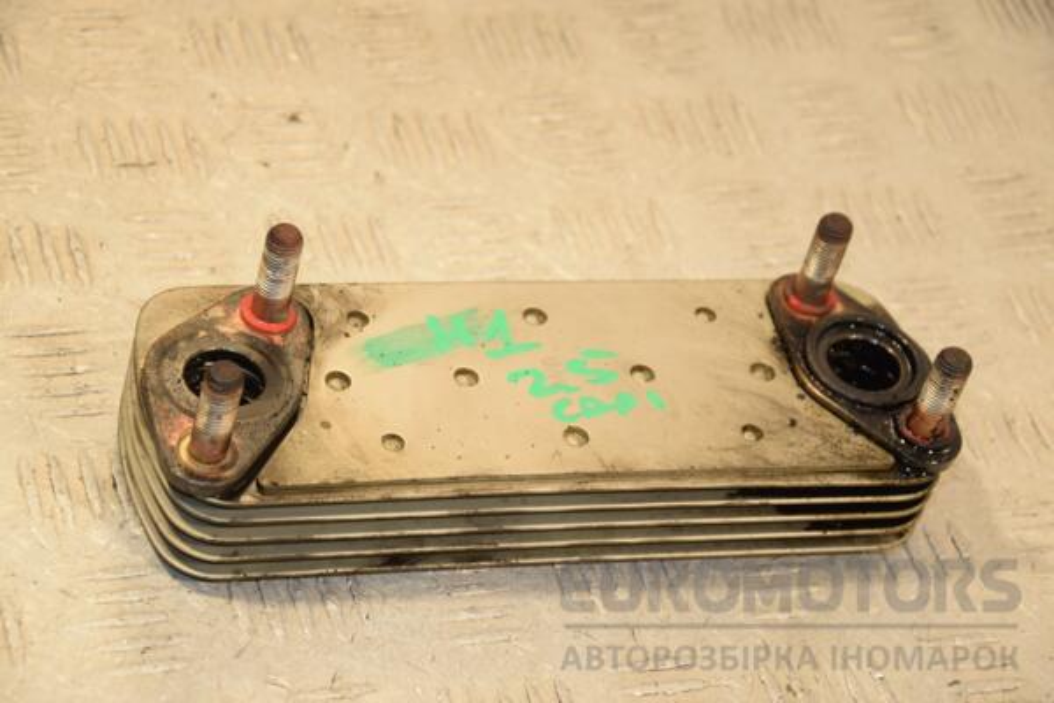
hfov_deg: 18.2
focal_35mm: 112
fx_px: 3293
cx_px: 527
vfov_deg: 12.2
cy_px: 352
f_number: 6.3
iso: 800
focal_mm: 75
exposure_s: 1/200
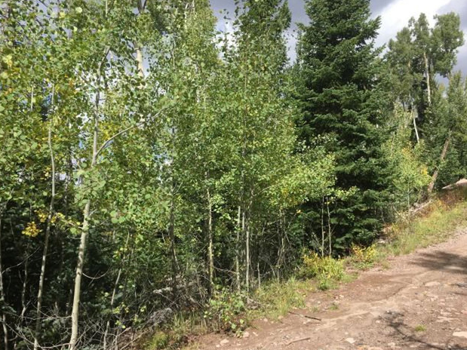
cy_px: 174
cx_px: 234
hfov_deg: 60.0
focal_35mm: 30
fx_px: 405
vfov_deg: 46.8
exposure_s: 1/1040
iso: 25
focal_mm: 4.15
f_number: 2.2
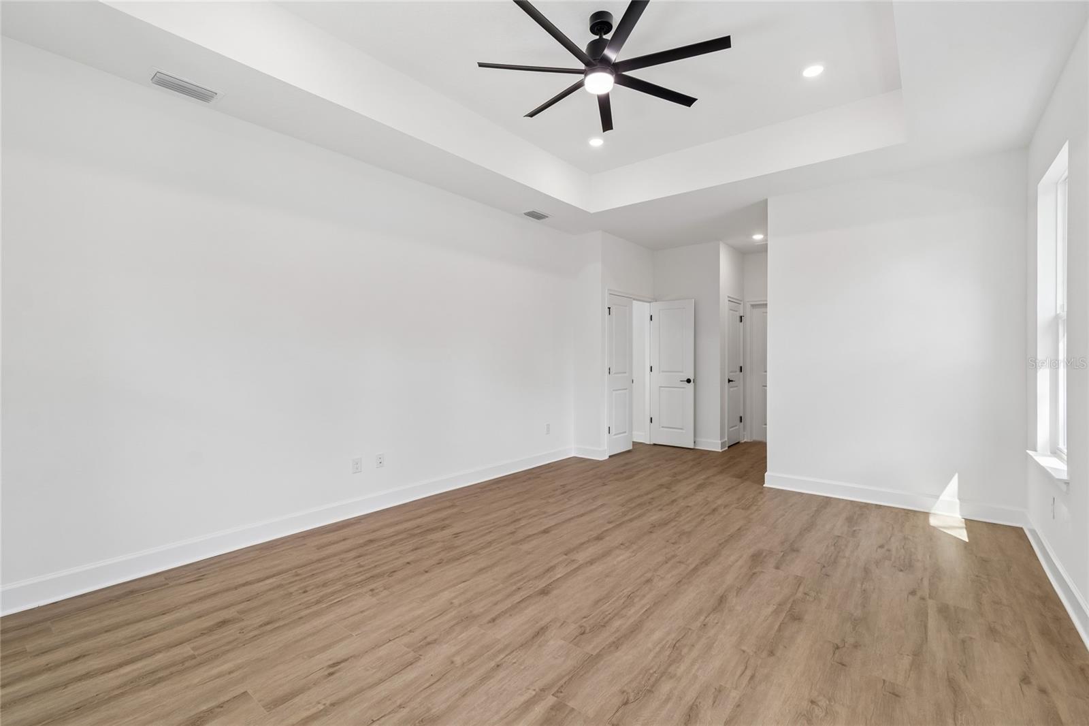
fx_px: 454
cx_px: 544
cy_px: 363
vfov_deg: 77.3
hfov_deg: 100.4
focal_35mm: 15
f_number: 7.1
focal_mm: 10
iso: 100
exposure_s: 1/5
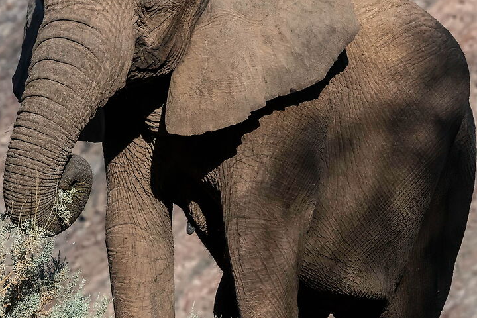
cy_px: 120
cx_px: 213
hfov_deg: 3.9
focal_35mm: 533
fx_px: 7062
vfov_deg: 2.6
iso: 800
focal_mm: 160
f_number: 7.1
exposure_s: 1/2500
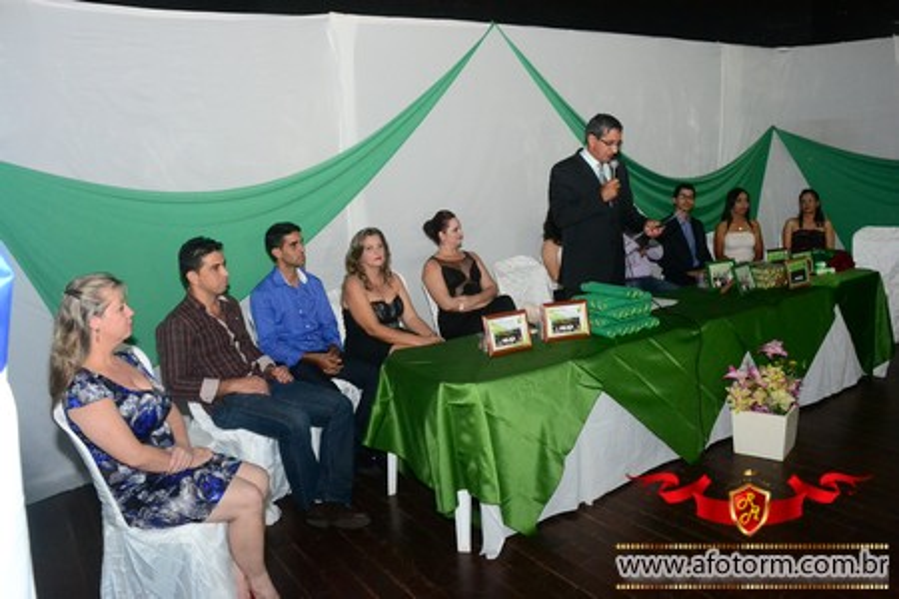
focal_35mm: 30
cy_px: 300
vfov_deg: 43.6
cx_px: 450
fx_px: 749
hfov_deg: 61.9
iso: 3200
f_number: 7.1
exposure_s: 1/80
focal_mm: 20
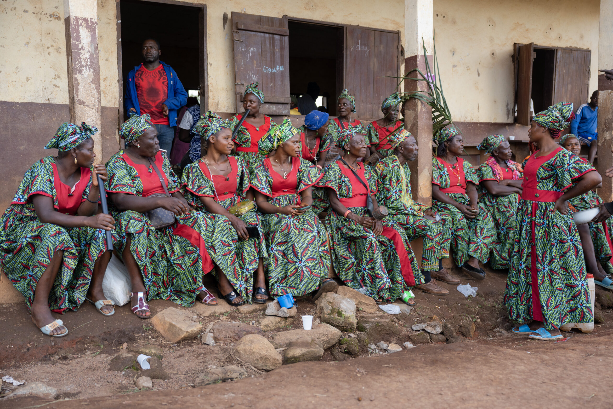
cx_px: 306
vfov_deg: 35.1
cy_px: 204
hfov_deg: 50.7
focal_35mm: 38
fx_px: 647
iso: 500
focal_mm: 38
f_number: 3.2
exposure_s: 1/500
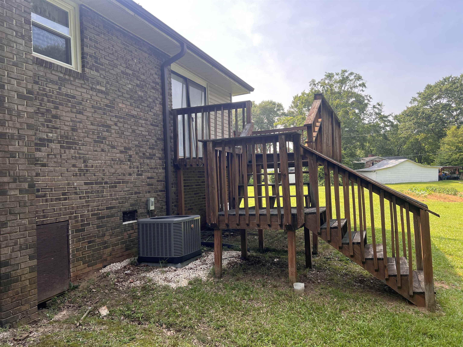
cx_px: 232
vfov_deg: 53.1
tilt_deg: +2.2
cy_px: 174
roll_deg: +3.3
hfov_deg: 67.3
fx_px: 348
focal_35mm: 26
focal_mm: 5.7
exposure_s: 1/743
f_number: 1.5
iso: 50
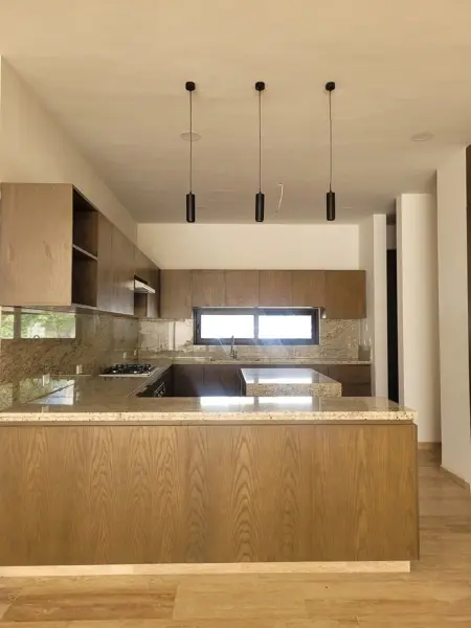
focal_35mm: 26
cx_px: 236
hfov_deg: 53.1
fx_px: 472
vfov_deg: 67.3
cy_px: 314
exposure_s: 1/120
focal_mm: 5.4
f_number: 1.8
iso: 80
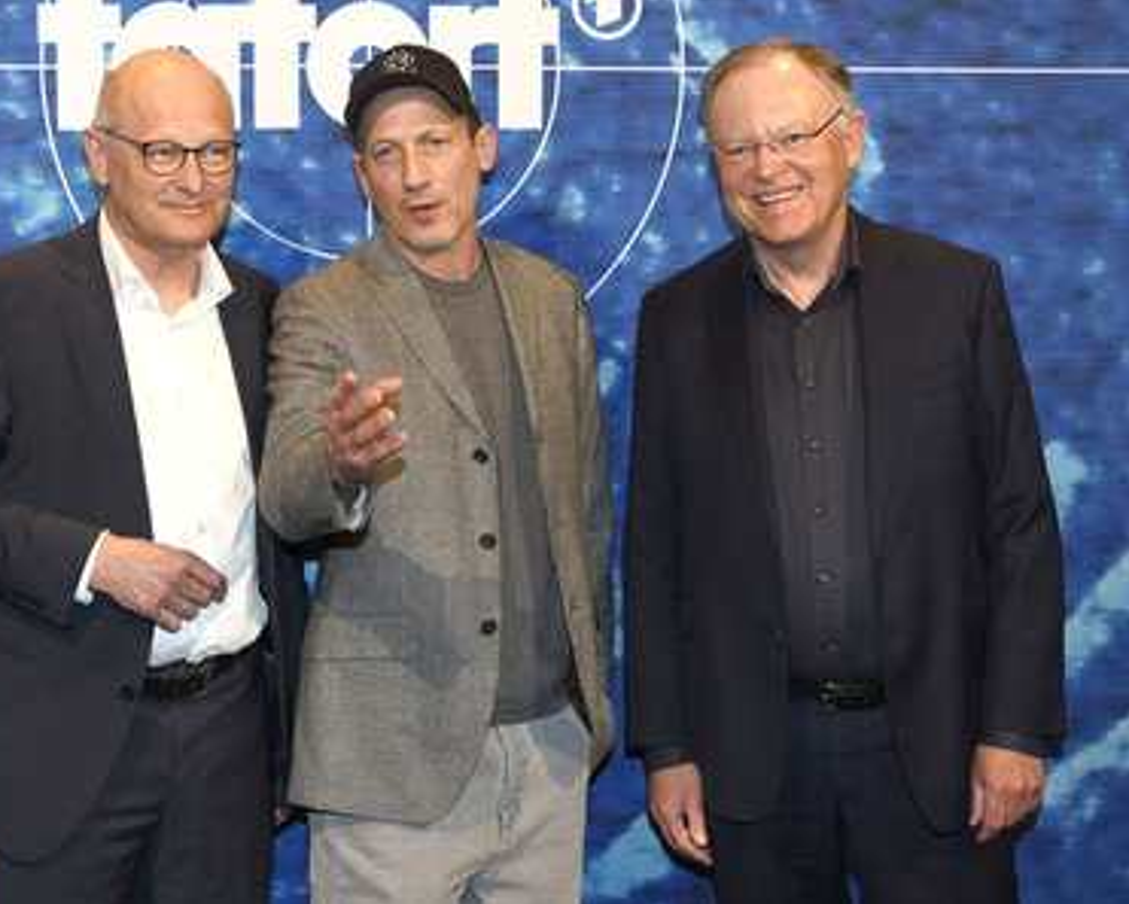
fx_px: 1905
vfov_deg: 26.7
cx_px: 504
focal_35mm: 57
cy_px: 454
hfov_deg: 33.0
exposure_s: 1/250
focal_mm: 50
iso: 640
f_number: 4
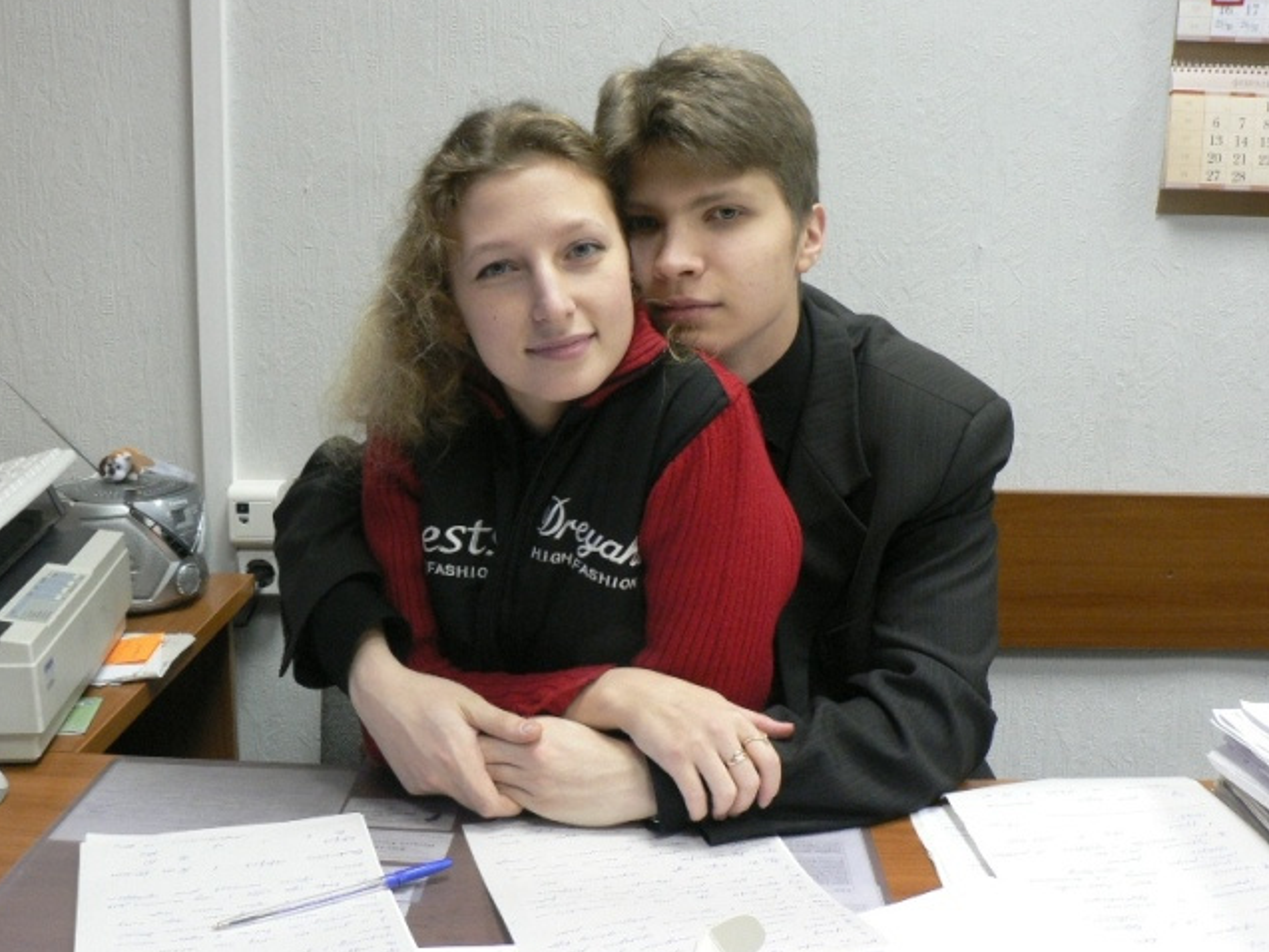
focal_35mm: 37
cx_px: 631
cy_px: 475
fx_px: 1357
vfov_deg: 38.7
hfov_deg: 50.1
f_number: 4.5
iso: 200
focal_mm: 6
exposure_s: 1/13
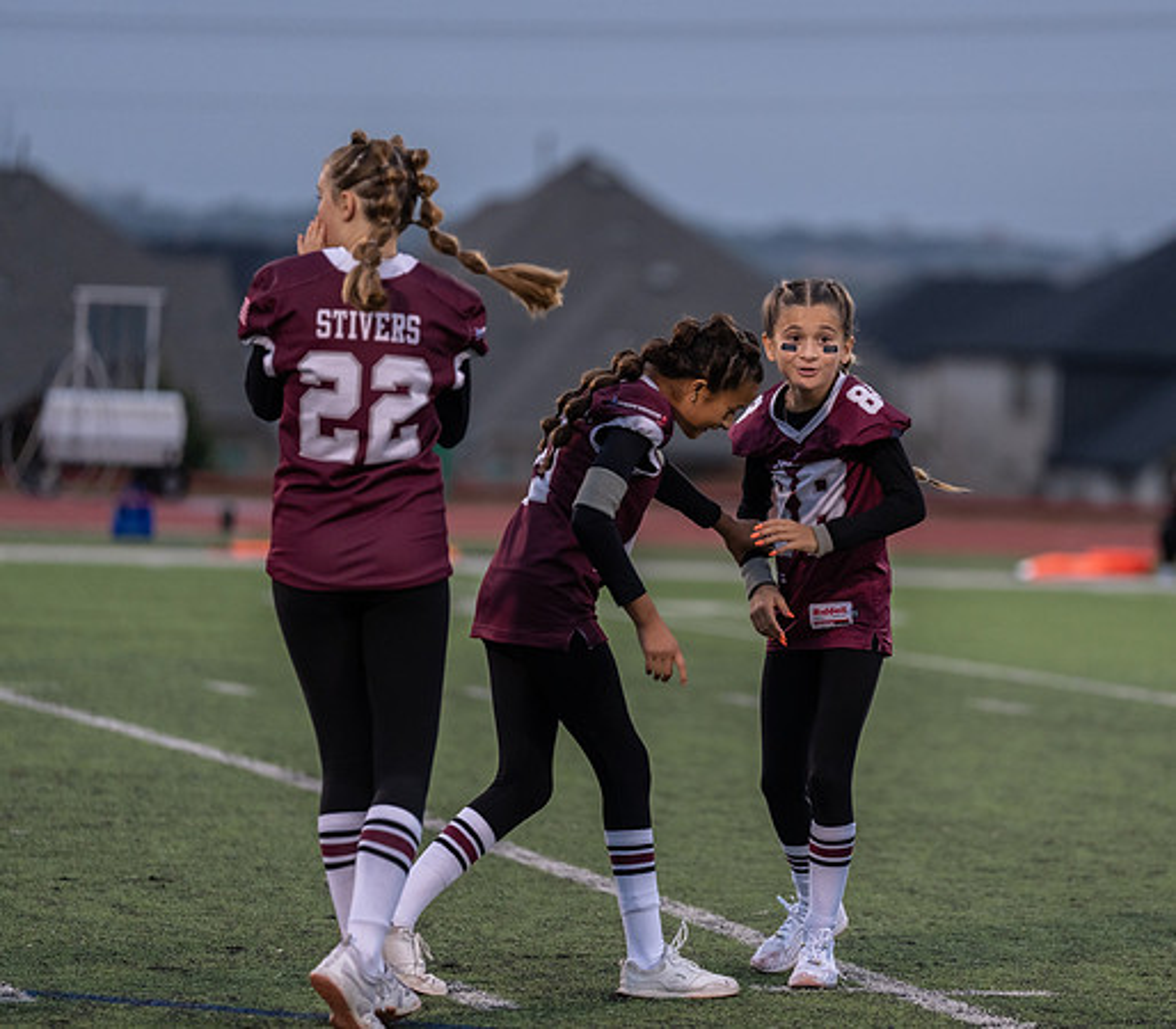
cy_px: 505
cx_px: 786
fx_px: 8338
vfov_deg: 7.1
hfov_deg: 8.1
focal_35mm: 231
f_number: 2.8
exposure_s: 1/1000
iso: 1600
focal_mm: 191
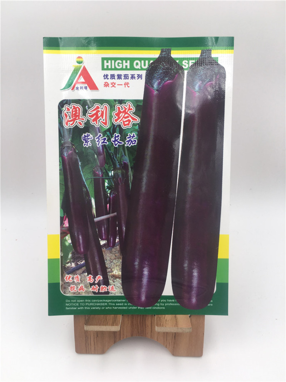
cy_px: 191
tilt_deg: -30.3
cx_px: 143
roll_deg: +0.2
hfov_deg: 48.2
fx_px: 320
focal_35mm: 29
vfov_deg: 61.7
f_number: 2.2
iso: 25
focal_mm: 4.15
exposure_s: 1/311
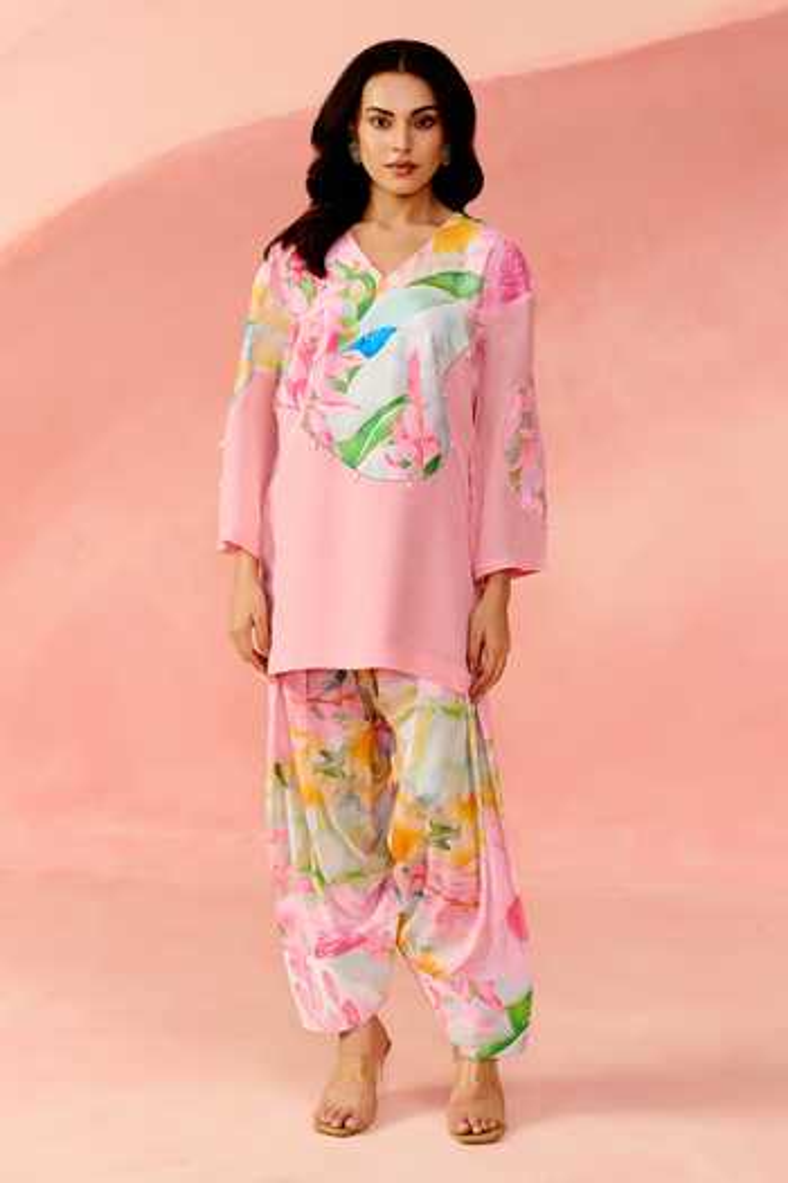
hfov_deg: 29.2
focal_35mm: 46
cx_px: 394
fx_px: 1510
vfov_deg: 42.7
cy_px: 592
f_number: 3.5
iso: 250
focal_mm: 46
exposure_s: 1/160
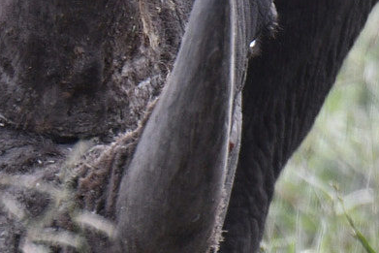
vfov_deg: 0.6
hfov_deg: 0.8
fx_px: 25854
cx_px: -367
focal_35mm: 2455
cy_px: 196
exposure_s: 1/640
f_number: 5.6
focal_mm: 400
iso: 1000
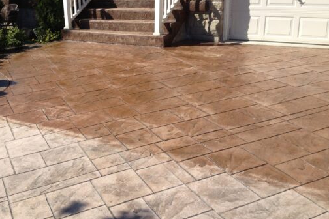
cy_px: 105
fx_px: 429
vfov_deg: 28.6
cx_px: 122
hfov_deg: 41.6
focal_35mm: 47
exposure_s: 1/1727
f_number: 2.4
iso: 50
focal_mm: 4.28
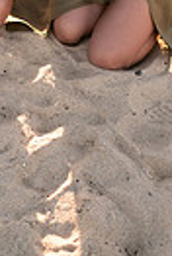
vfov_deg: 15.2
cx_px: 6
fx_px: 855
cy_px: -174
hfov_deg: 11.4
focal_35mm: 120
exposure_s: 1/2500
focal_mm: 35
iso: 100
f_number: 1.8
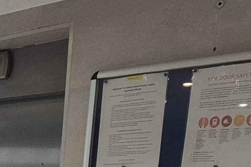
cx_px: -144
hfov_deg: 21.2
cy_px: 315
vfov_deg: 14.9
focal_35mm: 78
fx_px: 544
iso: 100
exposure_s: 1/50
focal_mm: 2.2
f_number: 2.2
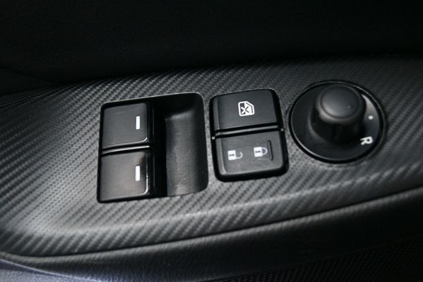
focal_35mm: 39
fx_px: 458
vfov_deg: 34.2
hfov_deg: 49.6
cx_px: 212
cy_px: 141
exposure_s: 1/60
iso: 5600
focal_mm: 26
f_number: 4.2
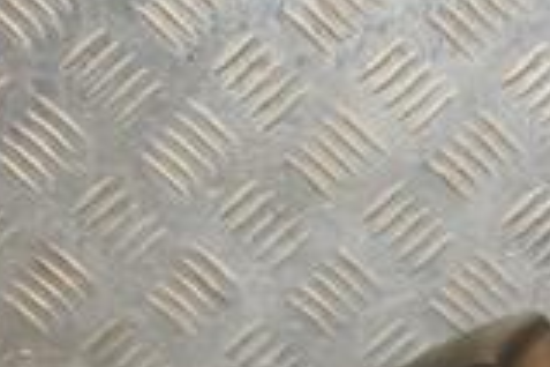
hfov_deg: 11.7
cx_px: 764
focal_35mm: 170
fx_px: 2597
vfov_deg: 7.9
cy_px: 592
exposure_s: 1/200
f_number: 5
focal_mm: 30
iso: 800
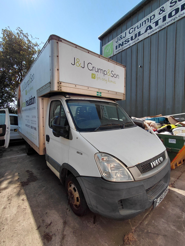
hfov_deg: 78.1
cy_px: 123
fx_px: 114
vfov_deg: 94.5
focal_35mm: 16
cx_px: 92
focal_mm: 1.64
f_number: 2.2
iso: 40
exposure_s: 1/1984
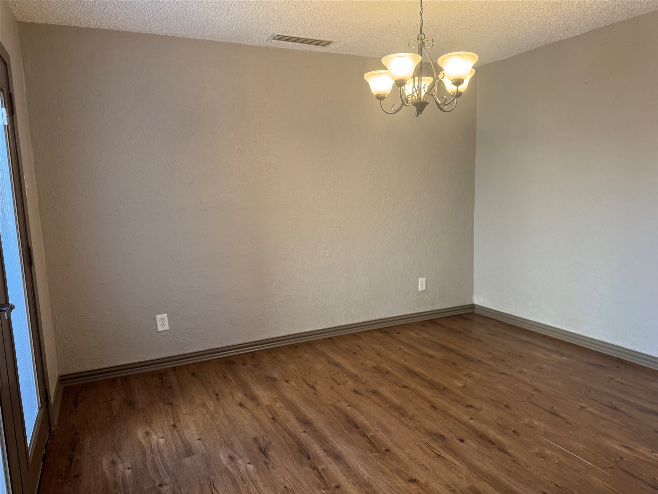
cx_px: 329
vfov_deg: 56.8
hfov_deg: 71.6
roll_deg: +2.1
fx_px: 456
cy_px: 247
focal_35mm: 24
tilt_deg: -8.2
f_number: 1.78
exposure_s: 1/60
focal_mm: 6.76
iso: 125
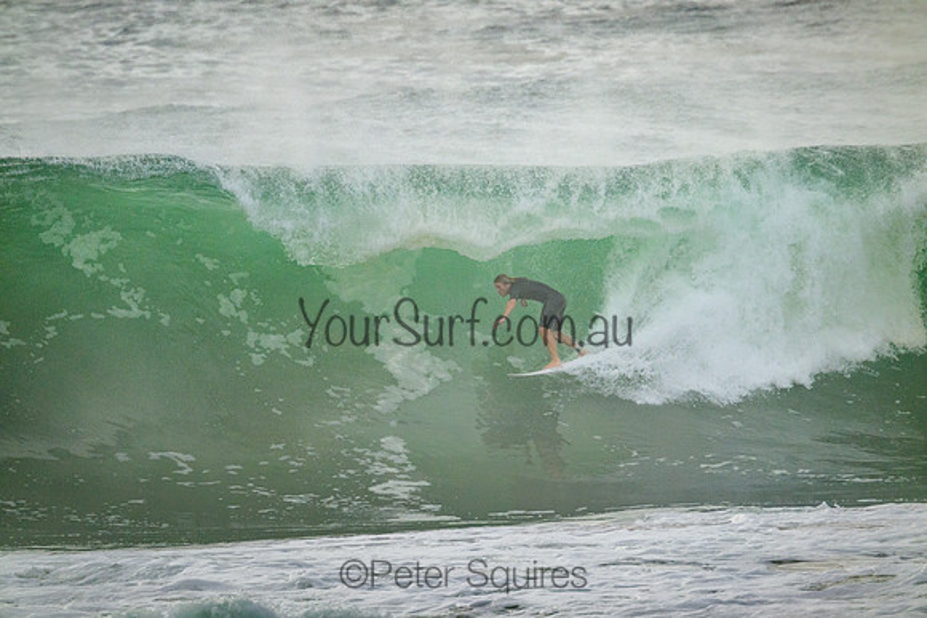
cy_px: 309
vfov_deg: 1.7
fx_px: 20604
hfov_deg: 2.6
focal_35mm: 800
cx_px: 464
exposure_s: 1/2500
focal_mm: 800
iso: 1800
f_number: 11
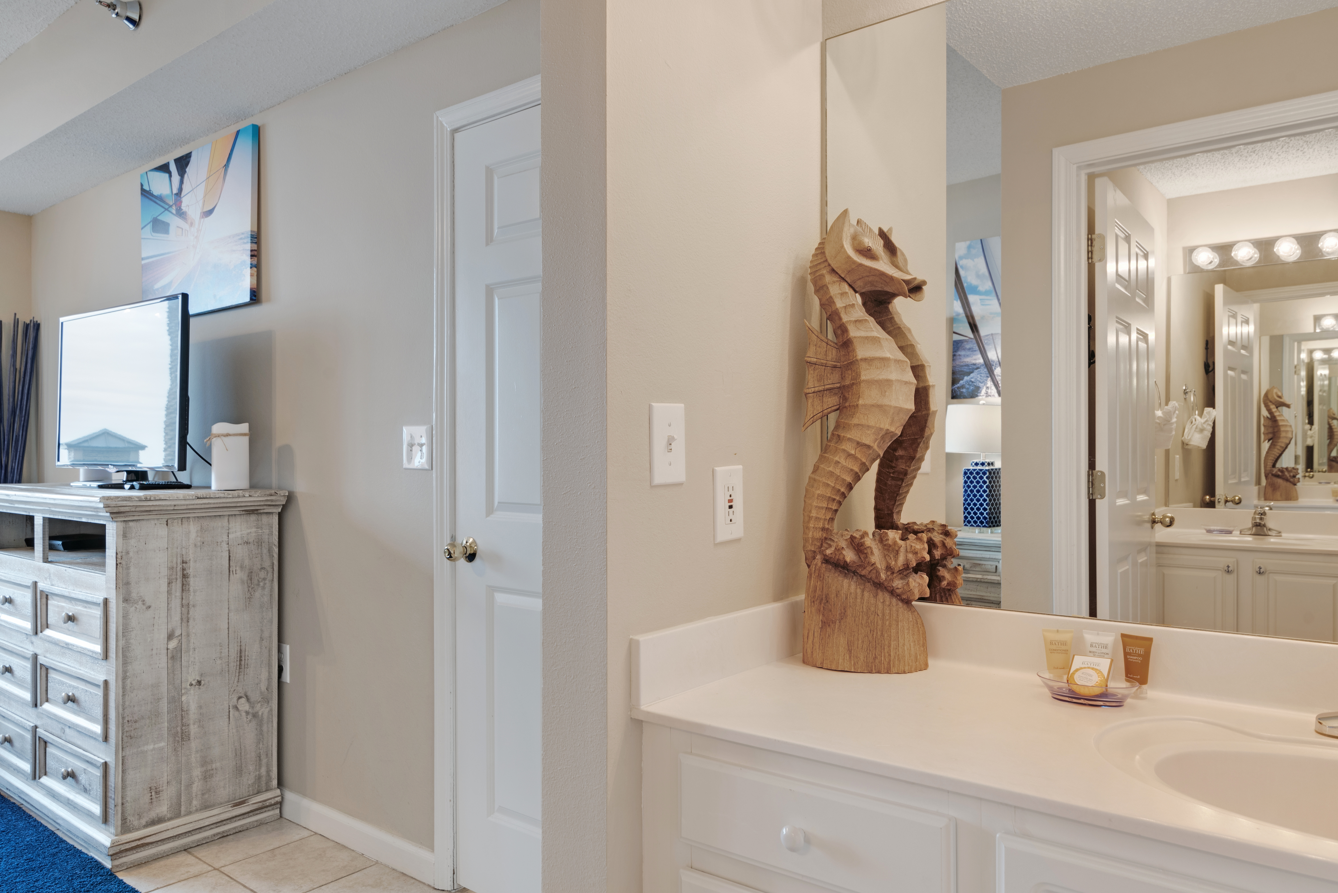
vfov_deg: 53.2
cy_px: 446
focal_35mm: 24
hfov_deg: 73.7
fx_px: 892
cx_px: 669
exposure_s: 1/25
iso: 320
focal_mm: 24
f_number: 9
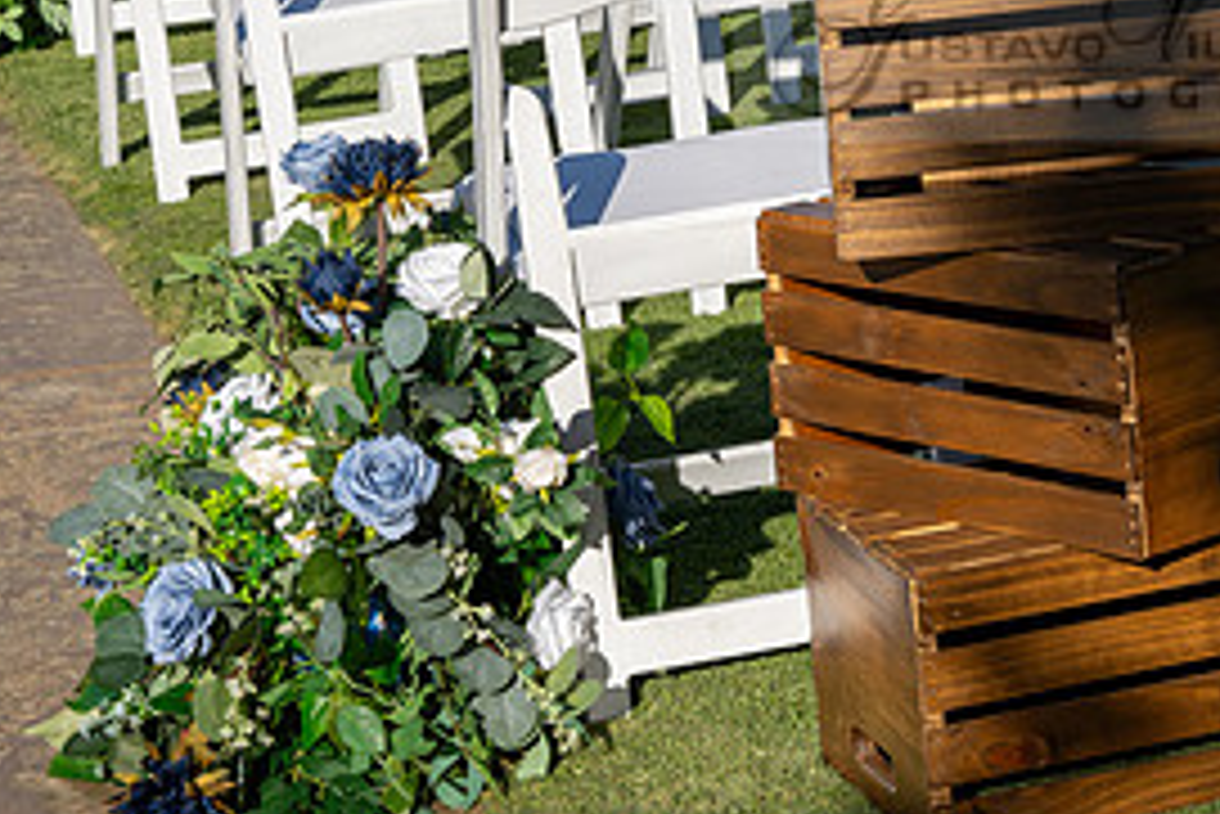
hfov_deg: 14.8
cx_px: 1125
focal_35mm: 137
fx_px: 4645
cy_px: 34
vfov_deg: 10.0
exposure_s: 1/200
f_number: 13
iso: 125
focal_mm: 64.1
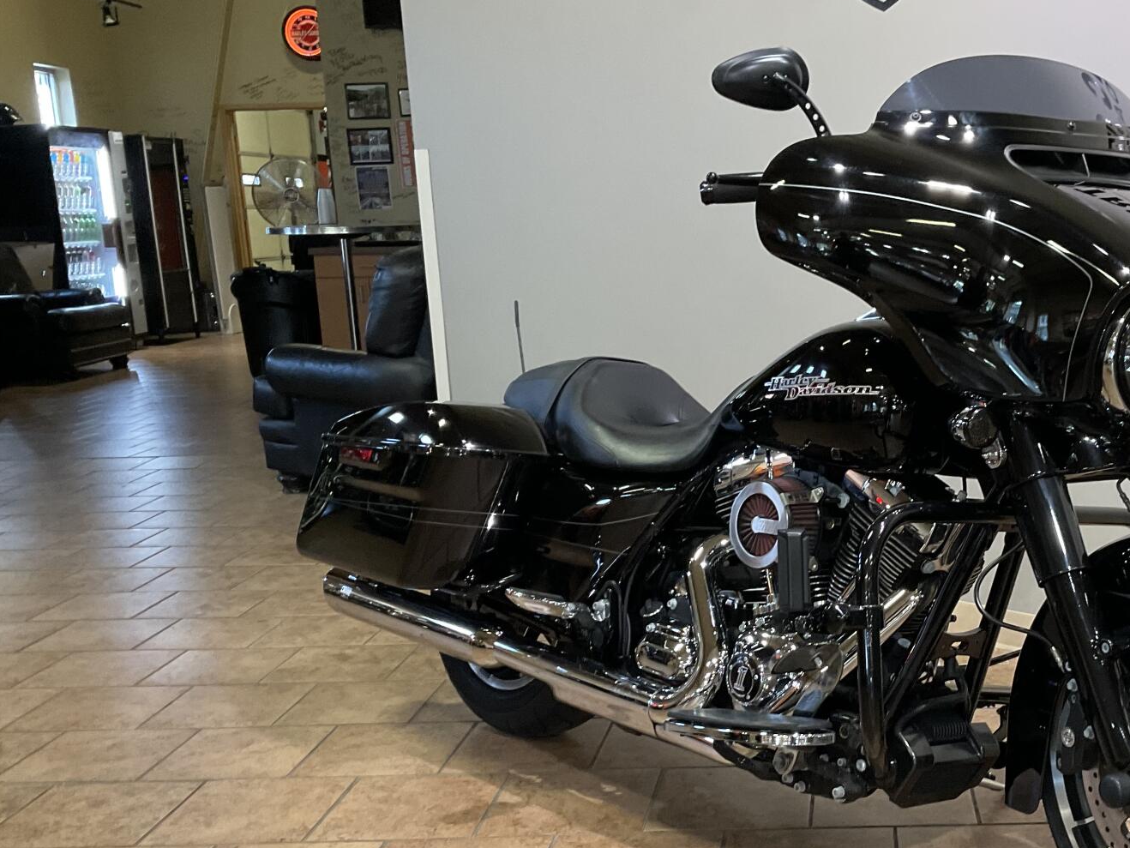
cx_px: 856
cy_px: 520
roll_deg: +2.2
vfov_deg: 32.8
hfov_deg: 41.6
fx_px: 1437
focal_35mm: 44
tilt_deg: -13.2
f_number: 1.8
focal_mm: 3
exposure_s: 1/60
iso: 80
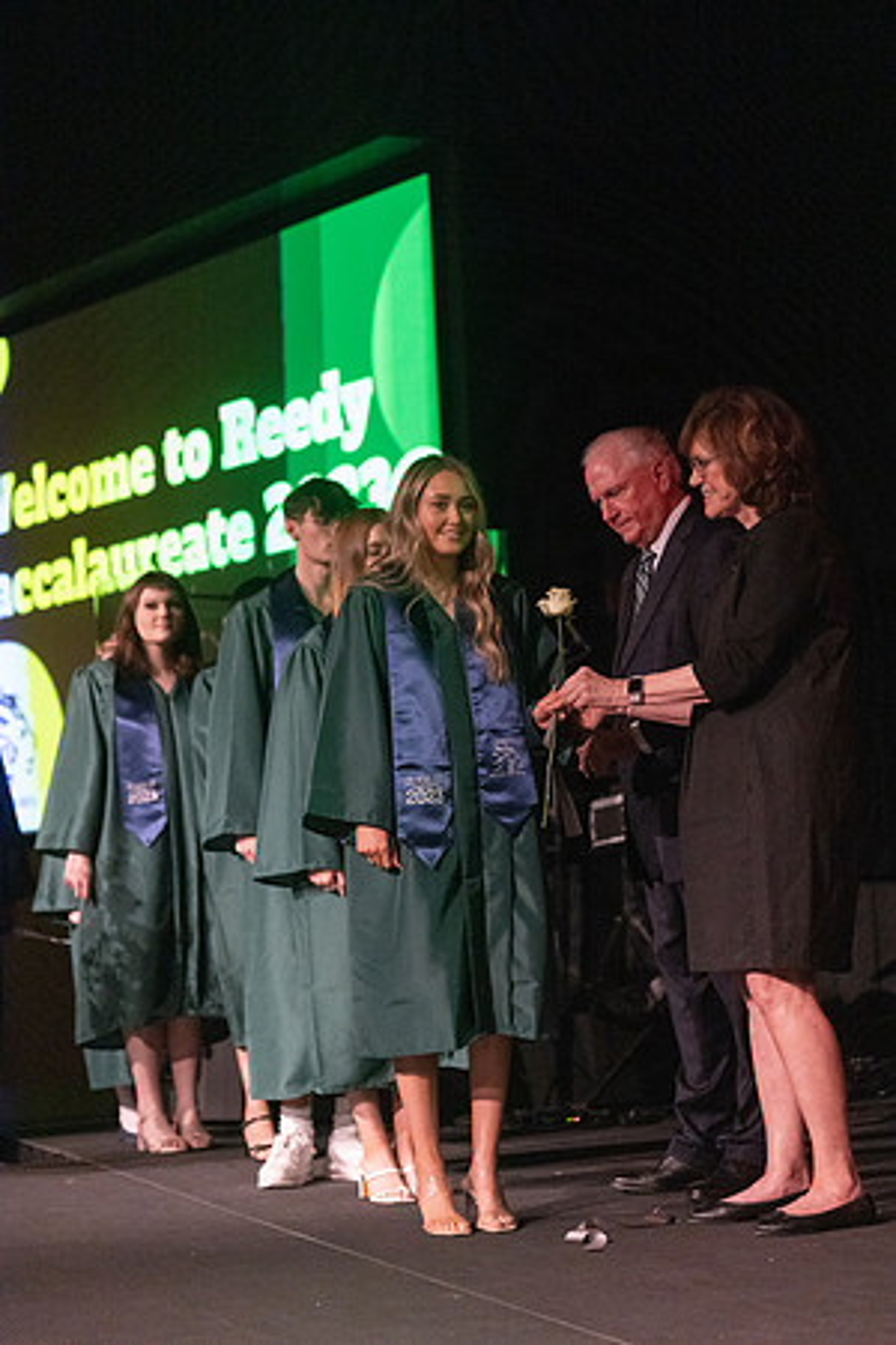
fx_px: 2688
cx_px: 448
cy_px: 672
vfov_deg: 28.1
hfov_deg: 18.9
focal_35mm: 72
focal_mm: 72
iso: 16000
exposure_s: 1/1000
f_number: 2.8
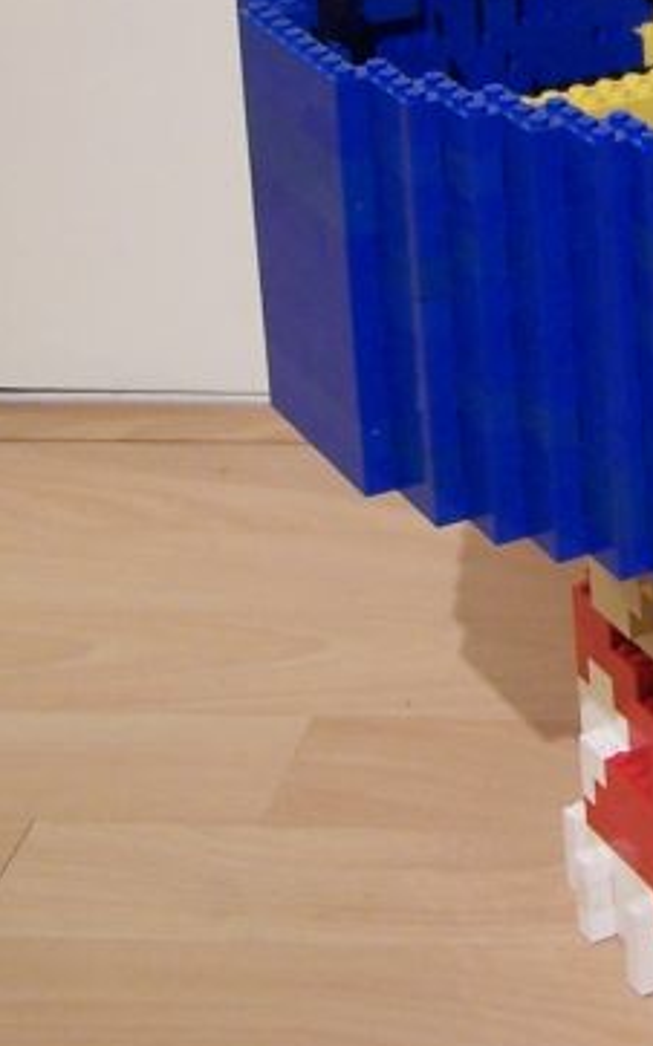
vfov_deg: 16.8
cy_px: -113
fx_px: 3420
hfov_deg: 10.4
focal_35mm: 120
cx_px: 1058
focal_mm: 6.7
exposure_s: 1/2
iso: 80
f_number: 2.8
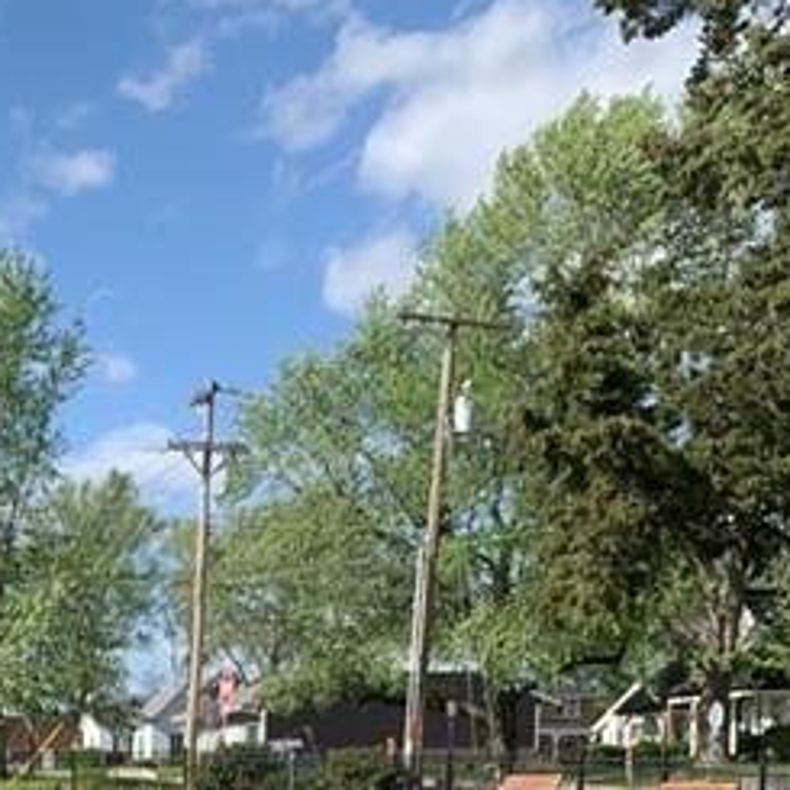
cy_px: 1074
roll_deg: +0.9
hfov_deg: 22.5
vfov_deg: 21.3
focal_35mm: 72
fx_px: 1859
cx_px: -94
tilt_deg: -6.1
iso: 25
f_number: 1.8
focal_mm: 4.25
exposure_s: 1/1610
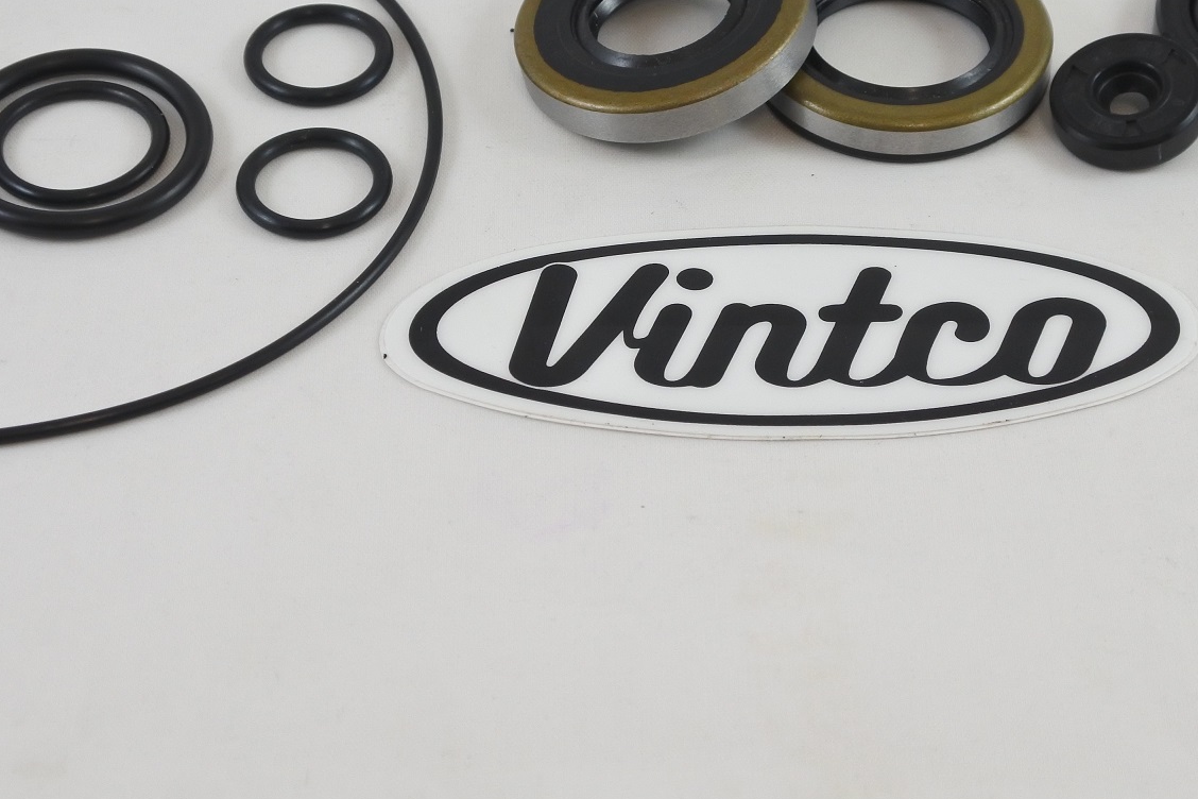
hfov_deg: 22.1
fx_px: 3061
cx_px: 576
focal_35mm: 92
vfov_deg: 14.8
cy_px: 144
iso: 400
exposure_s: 1/125
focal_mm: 19.3
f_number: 4.5
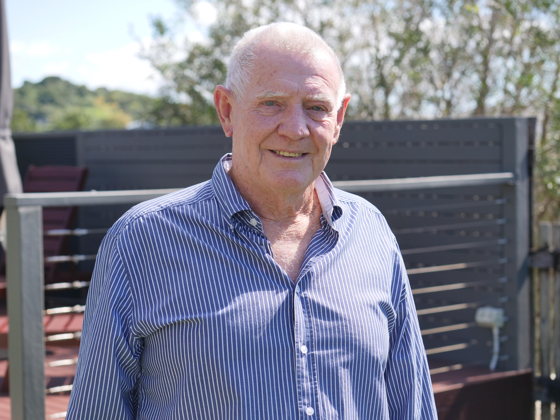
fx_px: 1359
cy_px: 210
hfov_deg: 23.3
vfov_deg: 17.6
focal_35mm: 84
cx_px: 280
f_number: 3.5
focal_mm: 42
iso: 200
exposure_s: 1/640
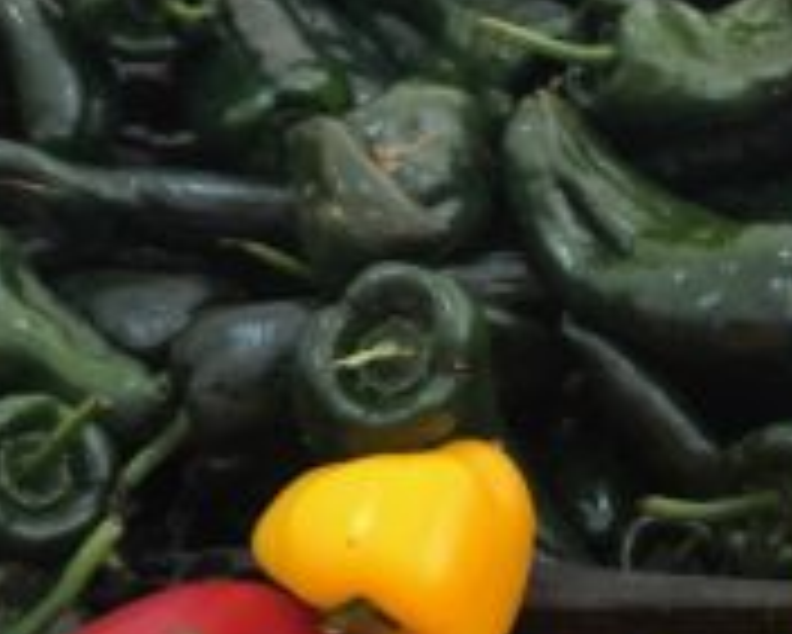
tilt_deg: -17.5
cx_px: 918
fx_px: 1853
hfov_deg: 22.5
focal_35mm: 79
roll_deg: +2.8
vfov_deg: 19.4
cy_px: 342
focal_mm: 3.99
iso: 100
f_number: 1.8
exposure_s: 1/9
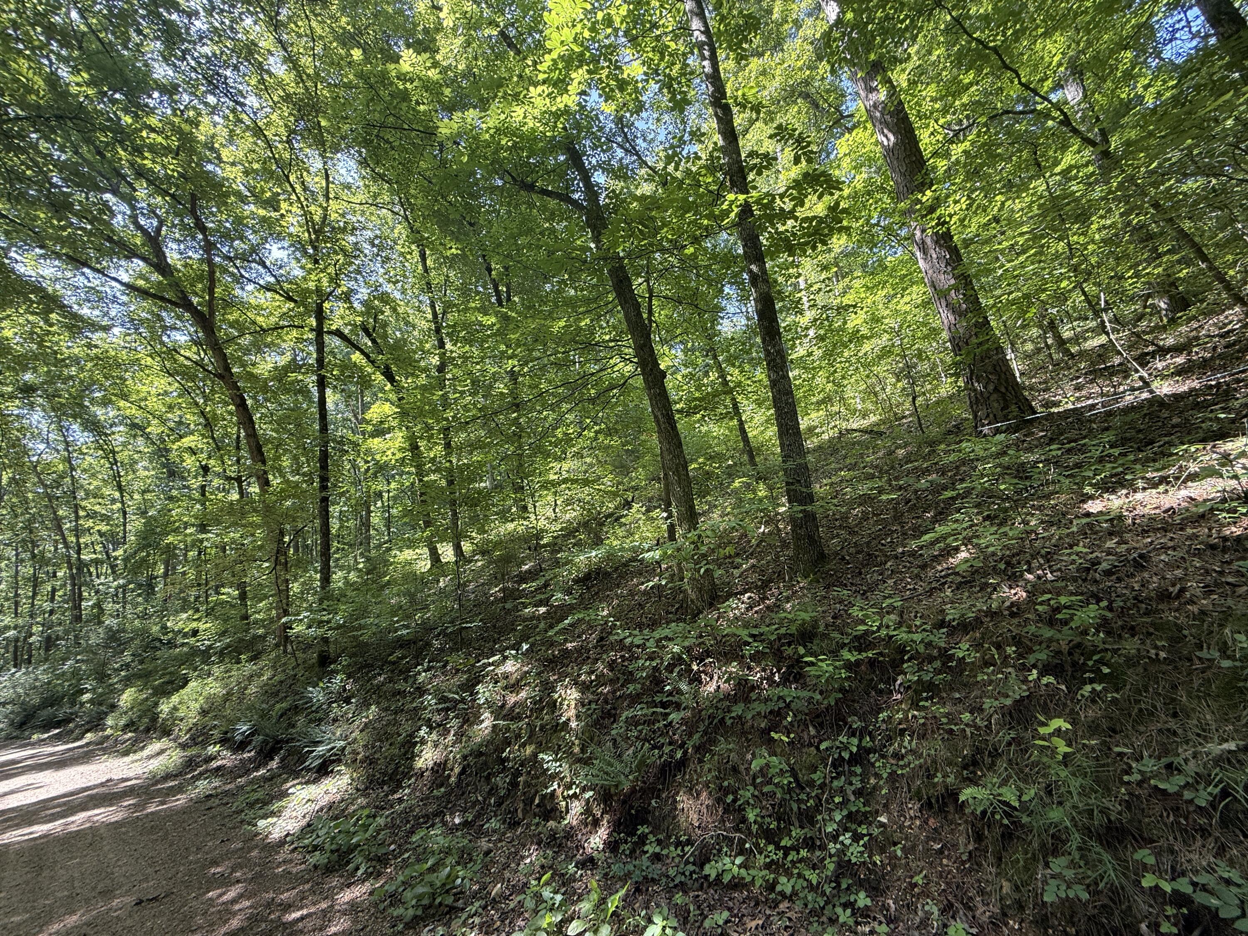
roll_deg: +4.8
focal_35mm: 14
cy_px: 468
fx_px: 505
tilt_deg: +14.1
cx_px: 624
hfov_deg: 102.1
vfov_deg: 85.7
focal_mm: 2.22
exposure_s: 1/99
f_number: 2.2
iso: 64
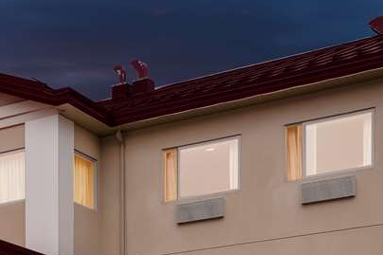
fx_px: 946
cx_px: -94
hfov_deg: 21.1
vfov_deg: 15.0
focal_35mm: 89
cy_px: 270
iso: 100
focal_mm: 24
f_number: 8
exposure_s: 1/10
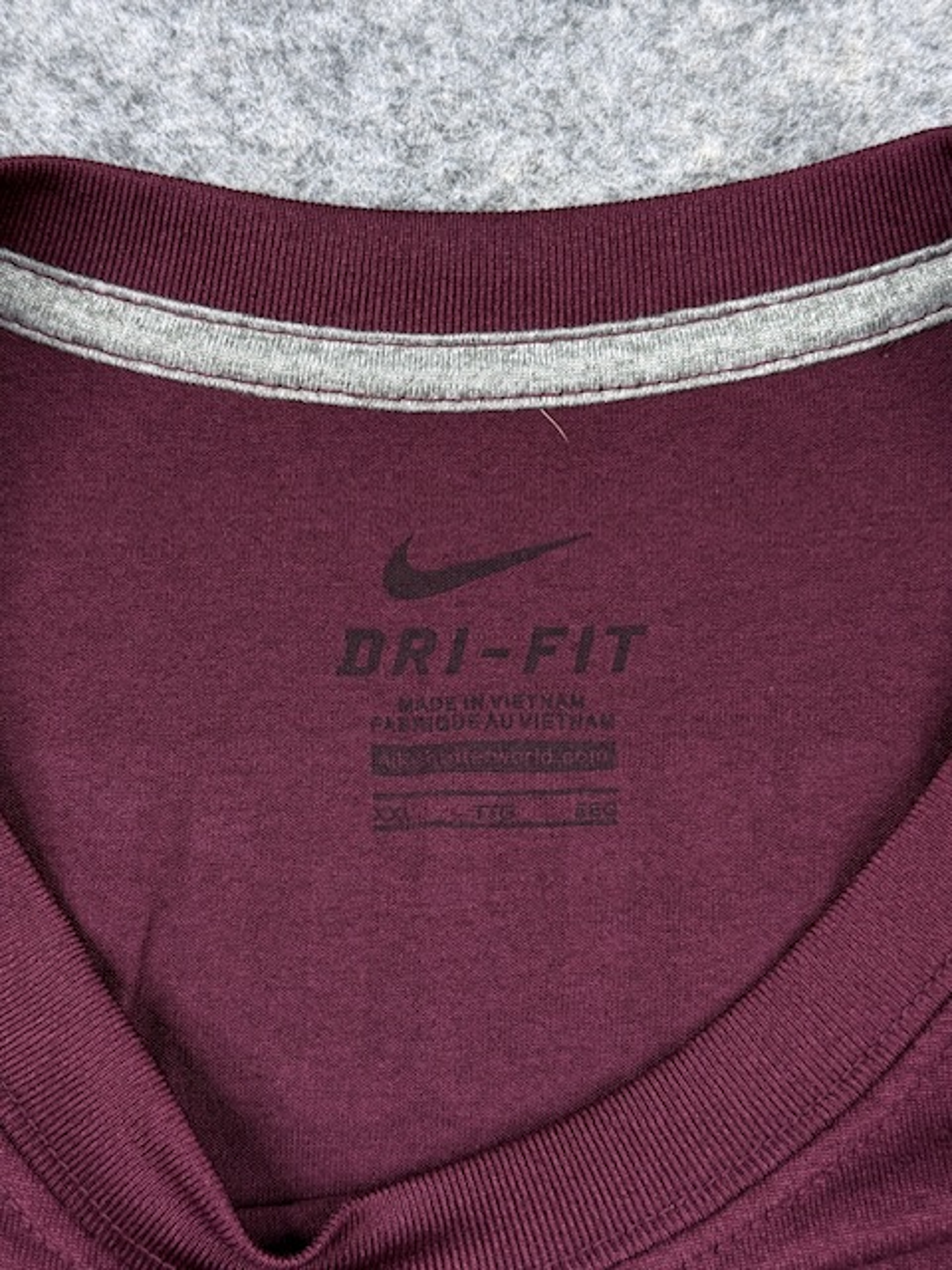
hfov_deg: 30.3
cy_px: 635
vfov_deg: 39.7
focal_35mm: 48
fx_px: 1760
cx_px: 476
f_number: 1.78
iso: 160
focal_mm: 6.76
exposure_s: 1/100
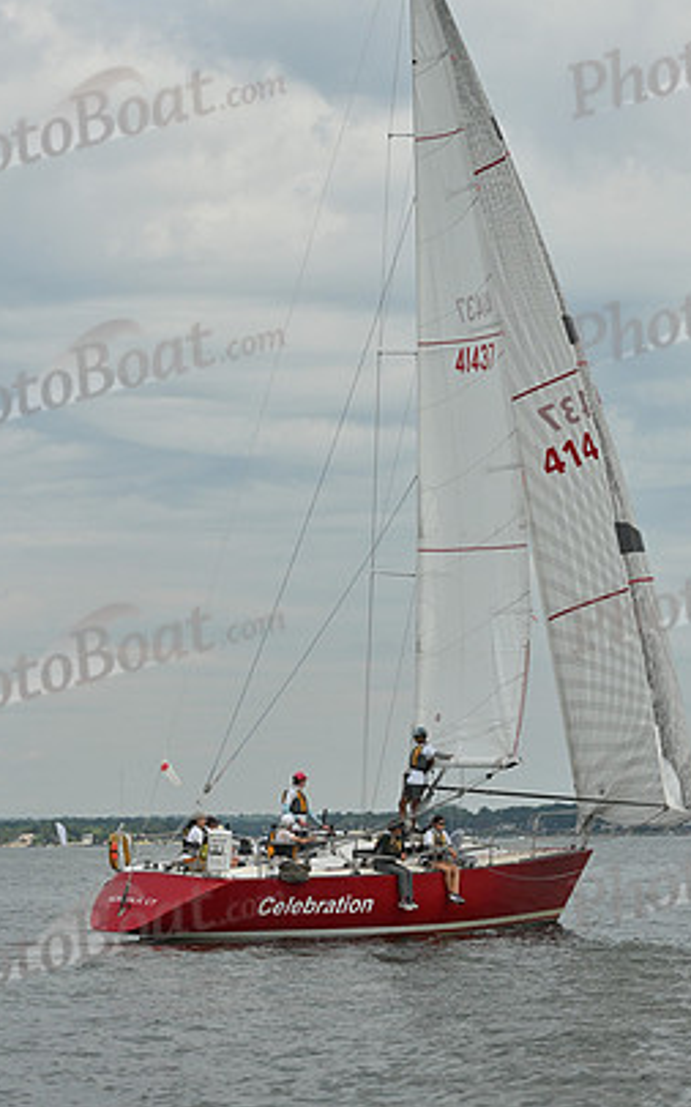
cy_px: 481
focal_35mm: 114
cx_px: 427
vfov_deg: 18.3
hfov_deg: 11.5
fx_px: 3436
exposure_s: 1/1250
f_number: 9
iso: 320
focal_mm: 78
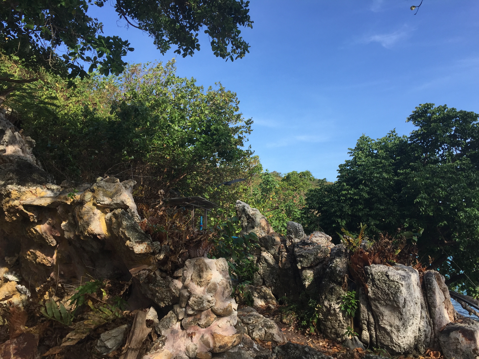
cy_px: 180
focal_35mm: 29
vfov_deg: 48.2
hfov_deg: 61.7
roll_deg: -1.9
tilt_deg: +6.4
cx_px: 240
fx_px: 401
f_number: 2.2
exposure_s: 1/1041
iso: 32
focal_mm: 4.15
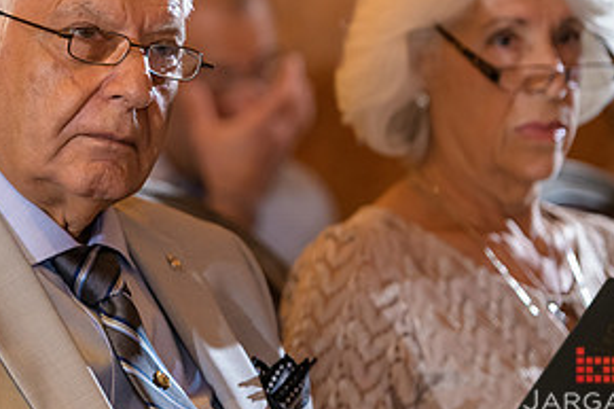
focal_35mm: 290
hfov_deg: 7.1
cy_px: 48
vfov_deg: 4.7
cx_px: 112
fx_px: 4943
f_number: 3.2
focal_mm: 145
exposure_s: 1/125
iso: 1600
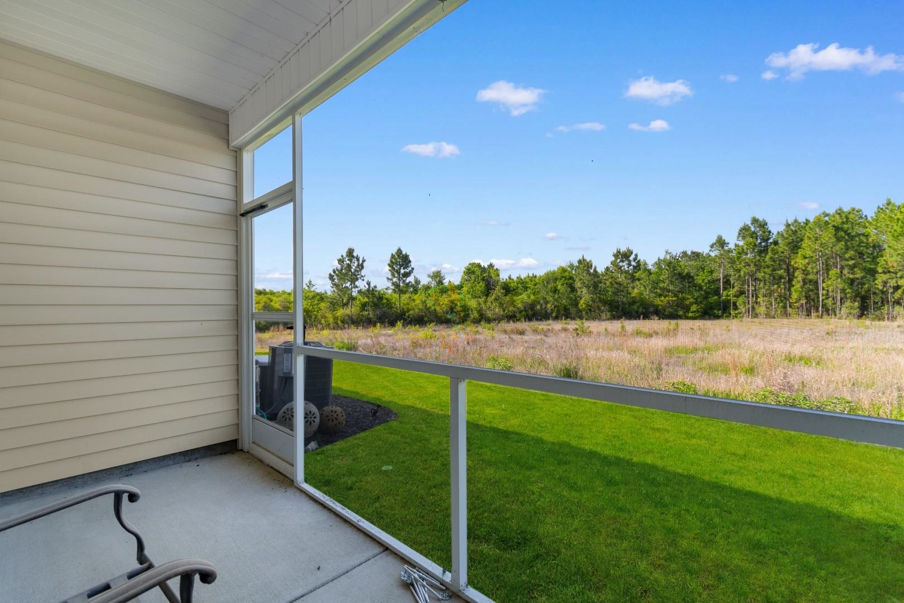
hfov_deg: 100.4
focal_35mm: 15
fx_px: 377
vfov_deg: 77.3
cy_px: 302
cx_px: 452
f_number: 5.6
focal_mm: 10
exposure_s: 1/125
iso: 100
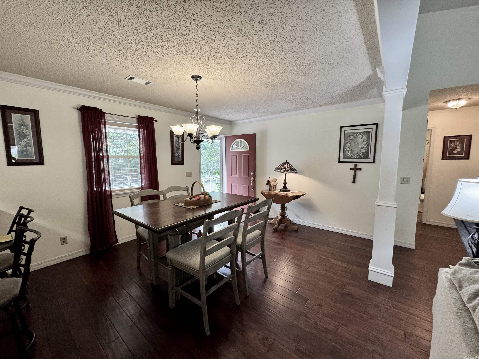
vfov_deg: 85.7
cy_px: 180
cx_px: 240
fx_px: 194
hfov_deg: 102.1
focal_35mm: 14
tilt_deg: -7.3
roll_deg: +0.1
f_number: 2.2
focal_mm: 2.22
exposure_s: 1/60
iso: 200
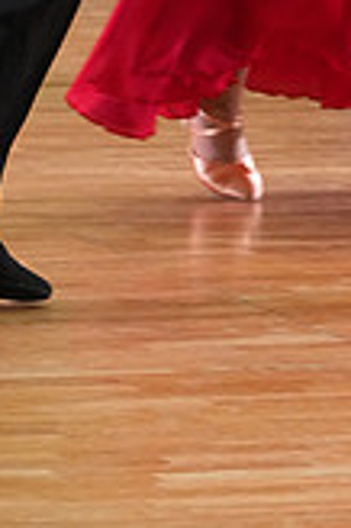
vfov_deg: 4.1
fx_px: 7313
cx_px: 176
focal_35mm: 499
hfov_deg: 2.7
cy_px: -335
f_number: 5
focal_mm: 141
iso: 3200
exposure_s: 1/200
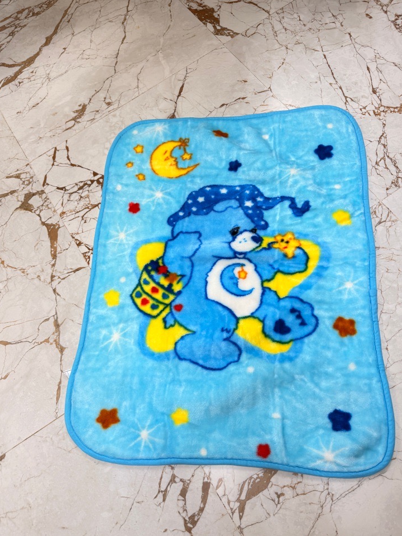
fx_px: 387
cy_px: 268
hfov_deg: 54.9
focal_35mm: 25
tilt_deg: -68.4
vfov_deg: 69.4
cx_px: 197
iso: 125
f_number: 1.78
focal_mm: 6.76
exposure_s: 1/50
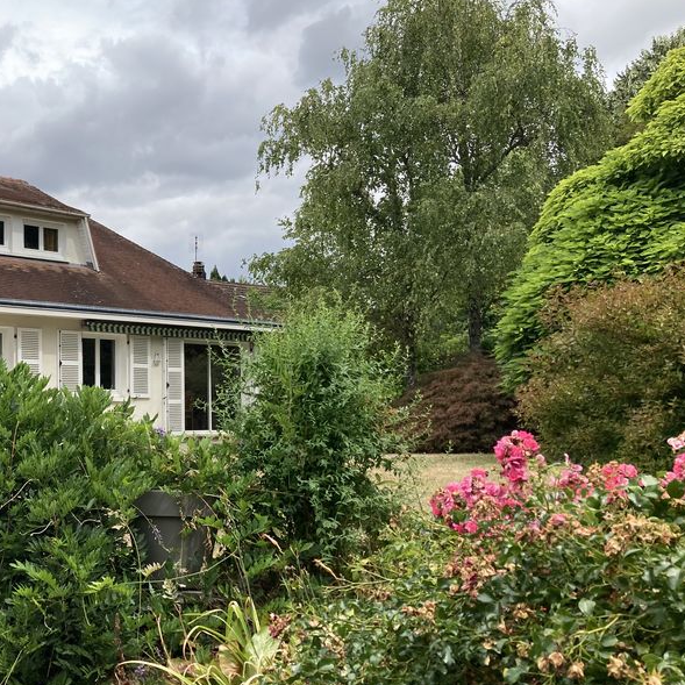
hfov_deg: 38.1
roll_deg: -0.2
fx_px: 940
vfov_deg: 40.0
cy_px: 355
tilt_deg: +4.6
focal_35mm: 42
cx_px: 109
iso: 20
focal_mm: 3.99
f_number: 1.8
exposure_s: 1/1230
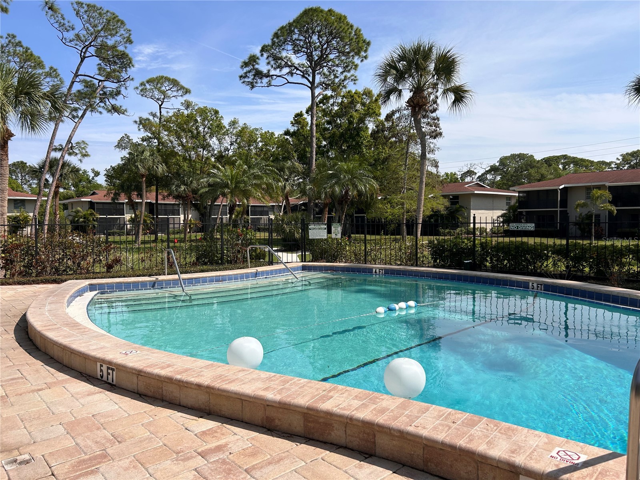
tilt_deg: -2.5
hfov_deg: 67.3
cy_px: 240
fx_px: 481
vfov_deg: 53.1
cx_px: 320
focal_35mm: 26
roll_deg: +1.2
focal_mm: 5.7
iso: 50
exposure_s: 1/5587
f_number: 1.5
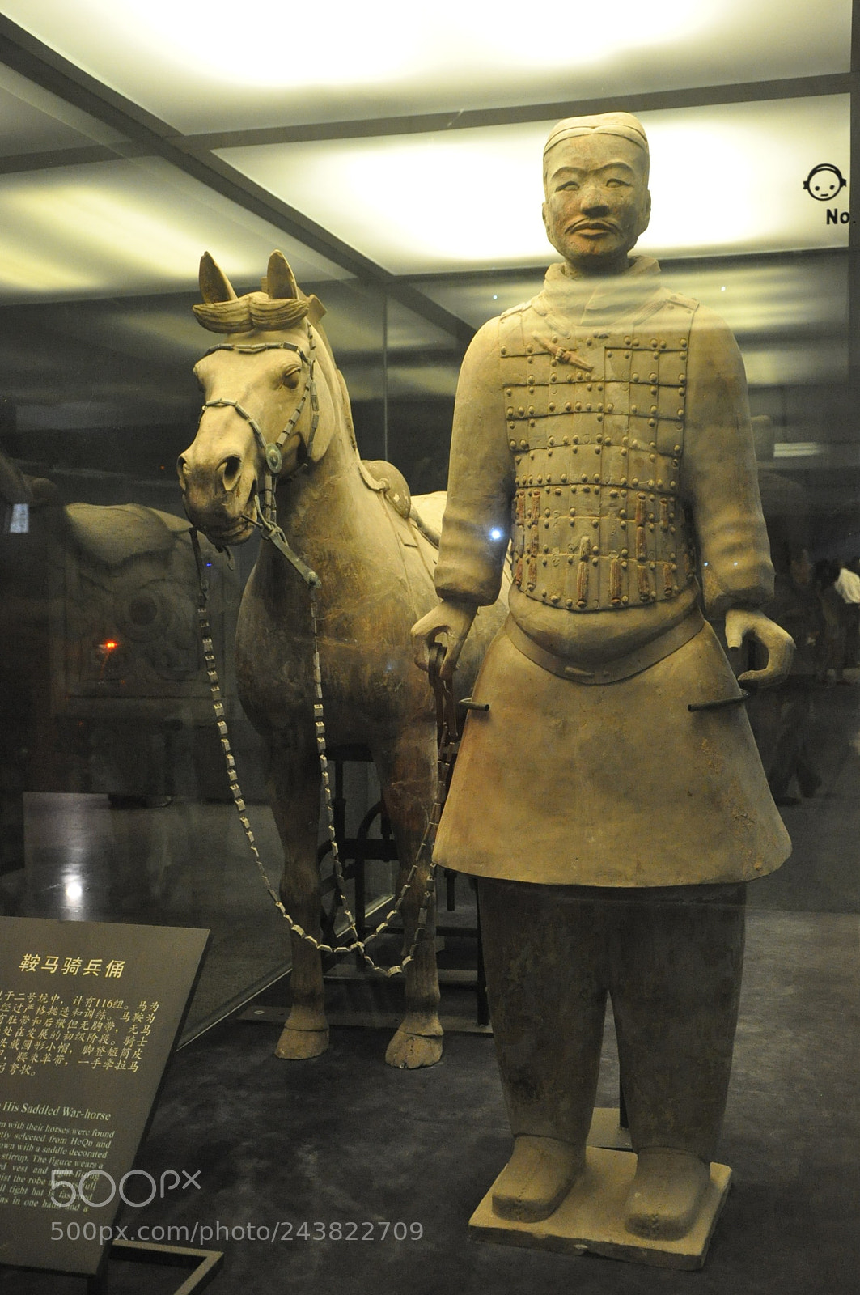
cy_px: 648
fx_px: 1293
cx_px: 430
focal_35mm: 36
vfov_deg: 53.2
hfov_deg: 36.8
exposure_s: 1/25
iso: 1600
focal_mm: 24
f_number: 3.8
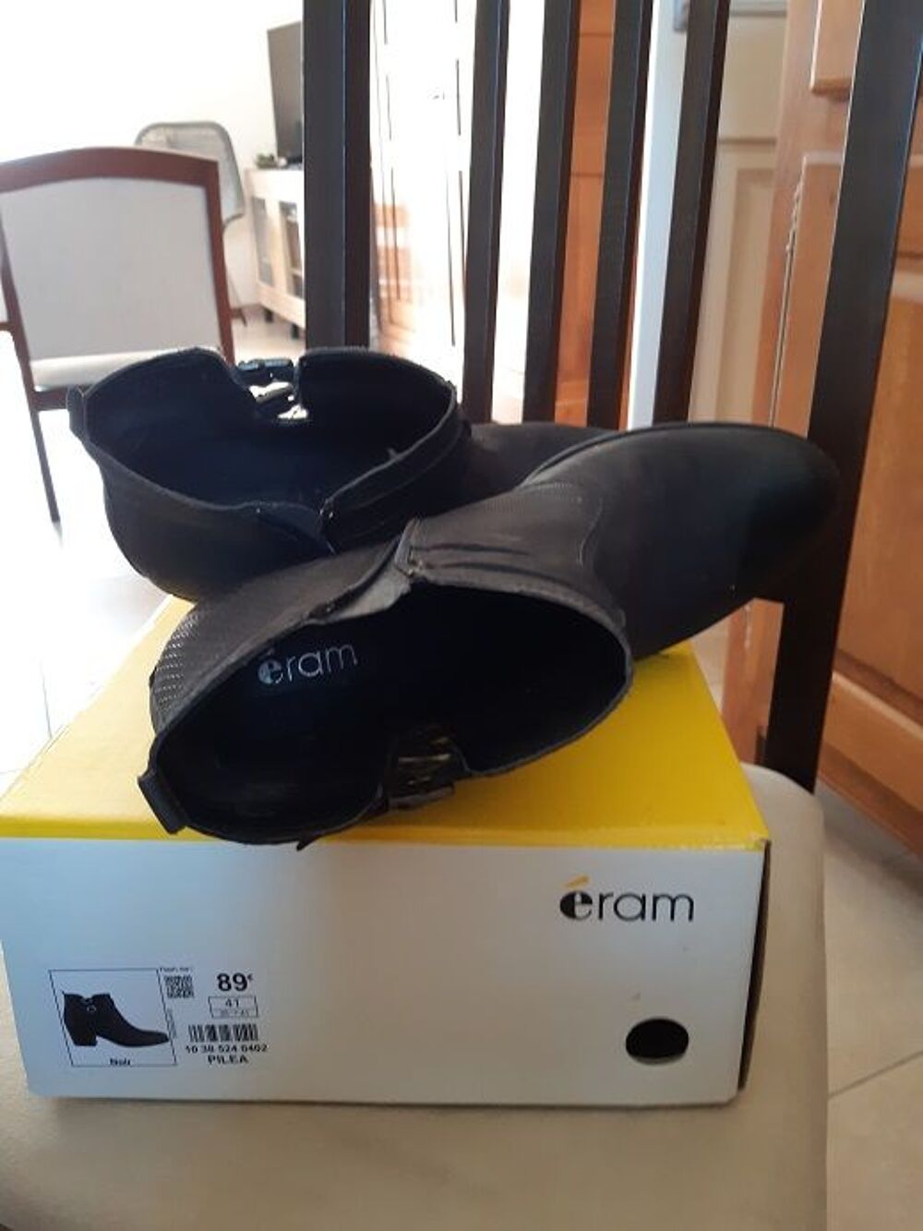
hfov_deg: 53.1
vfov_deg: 67.3
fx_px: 924
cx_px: 462
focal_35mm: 26
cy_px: 616
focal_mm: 3.92
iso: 200
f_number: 1.7
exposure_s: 1/50
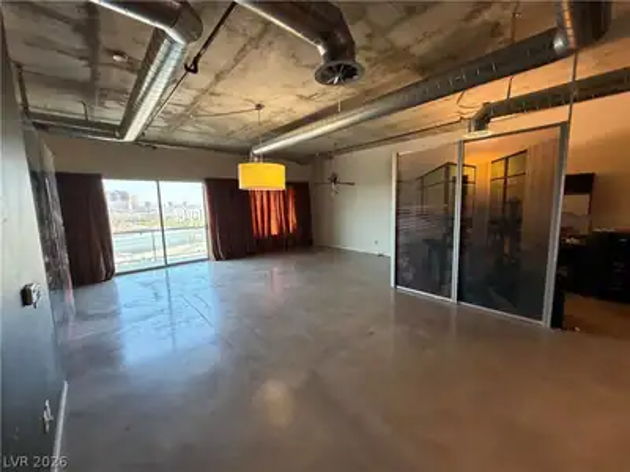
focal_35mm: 14
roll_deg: +1.9
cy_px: 236
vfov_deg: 85.7
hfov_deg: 102.1
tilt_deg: -7.2
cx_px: 315
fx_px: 255
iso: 400
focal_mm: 2.22
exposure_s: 1/60
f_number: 2.2
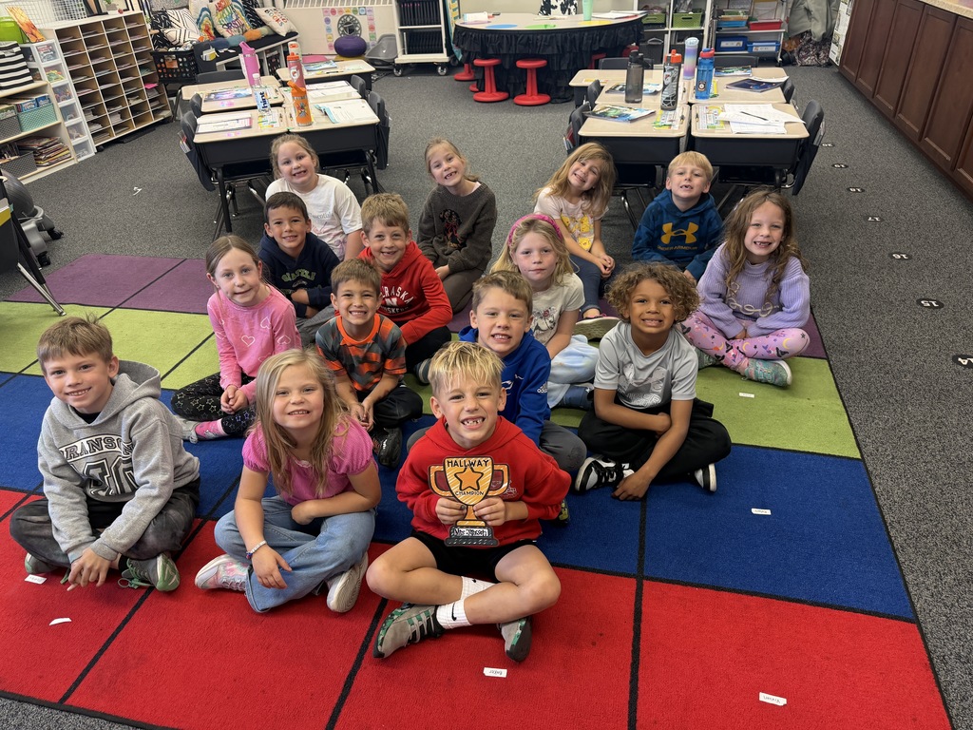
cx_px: 486
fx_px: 675
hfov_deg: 71.6
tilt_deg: -31.9
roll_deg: +2.3
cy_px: 365
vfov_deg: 56.8
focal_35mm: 24
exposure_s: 1/60
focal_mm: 6.76
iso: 160
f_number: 1.78
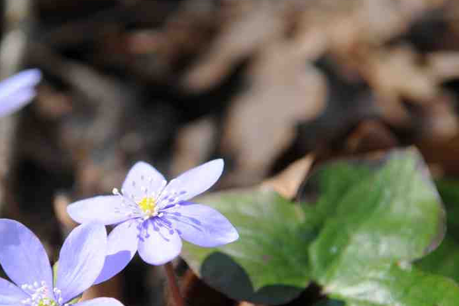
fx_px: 1552
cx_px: 146
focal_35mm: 122
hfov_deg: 16.8
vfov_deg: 11.2
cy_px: 205
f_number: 4.5
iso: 200
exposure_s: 1/400
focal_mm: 55
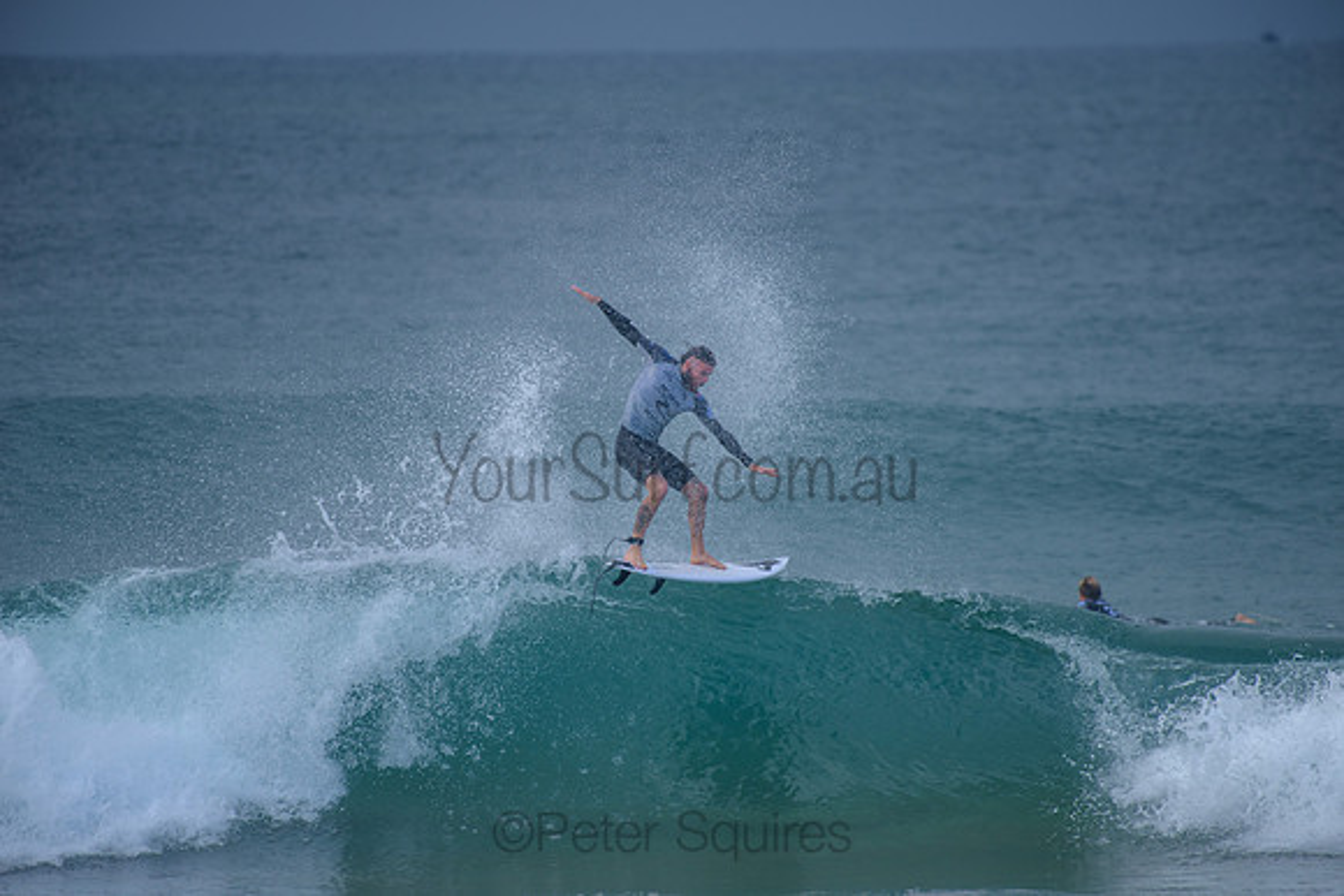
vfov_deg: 2.7
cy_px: 448
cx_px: 672
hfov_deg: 4.1
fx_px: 18938
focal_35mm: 507
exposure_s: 1/800
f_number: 5.6
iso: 180
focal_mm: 500
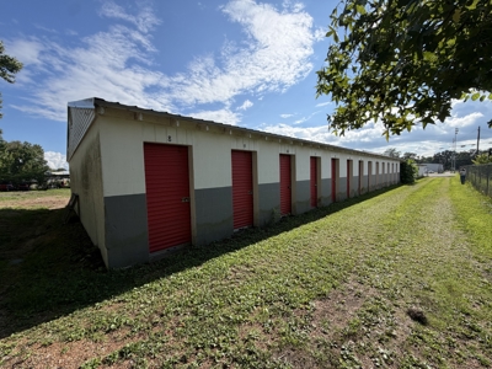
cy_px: 184
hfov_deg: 102.1
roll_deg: +0.9
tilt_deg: -3.4
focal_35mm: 14
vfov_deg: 85.7
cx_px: 246
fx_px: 199
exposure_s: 1/1105
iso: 25
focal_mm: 2.22
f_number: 2.2
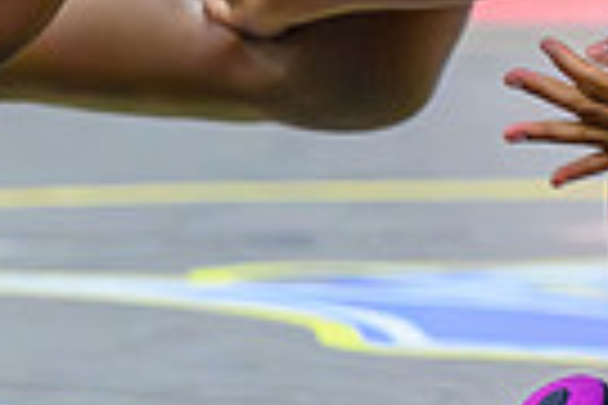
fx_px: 7785
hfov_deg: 4.4
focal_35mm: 461
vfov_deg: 3.0
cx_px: 1024
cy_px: -115
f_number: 2.8
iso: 20000
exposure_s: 1/800
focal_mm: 92
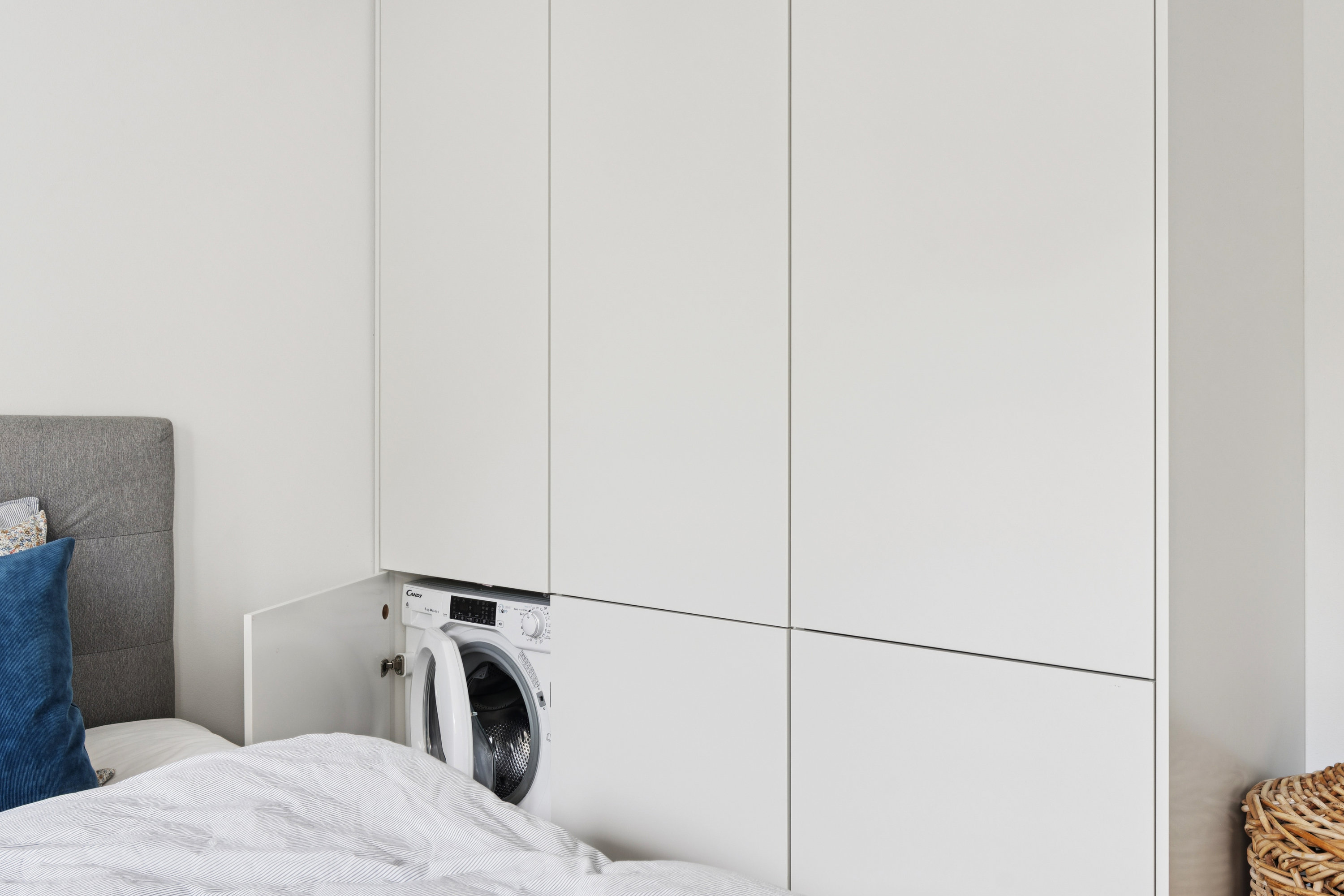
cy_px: 448
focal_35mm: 30
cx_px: 672
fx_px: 1120
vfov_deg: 43.6
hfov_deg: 61.9
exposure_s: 1/6
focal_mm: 20
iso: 160
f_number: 9
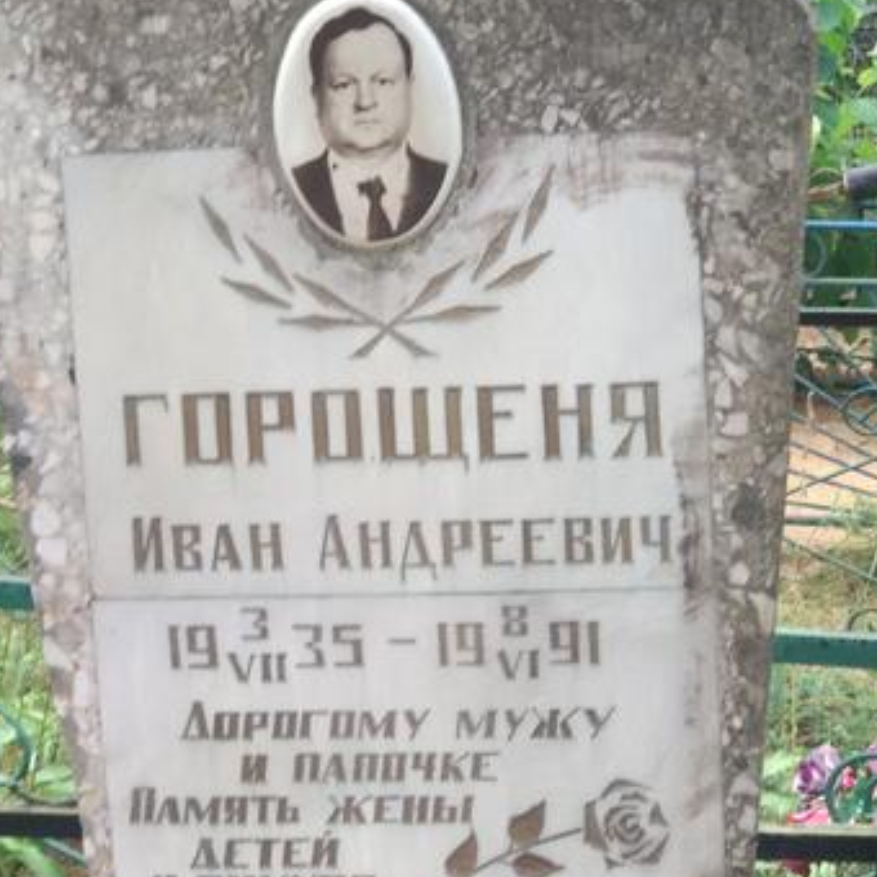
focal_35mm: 81
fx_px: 2322
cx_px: 418
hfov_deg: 21.4
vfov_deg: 21.4
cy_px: 488
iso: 250
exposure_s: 1/60
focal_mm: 5.99
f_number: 2.6
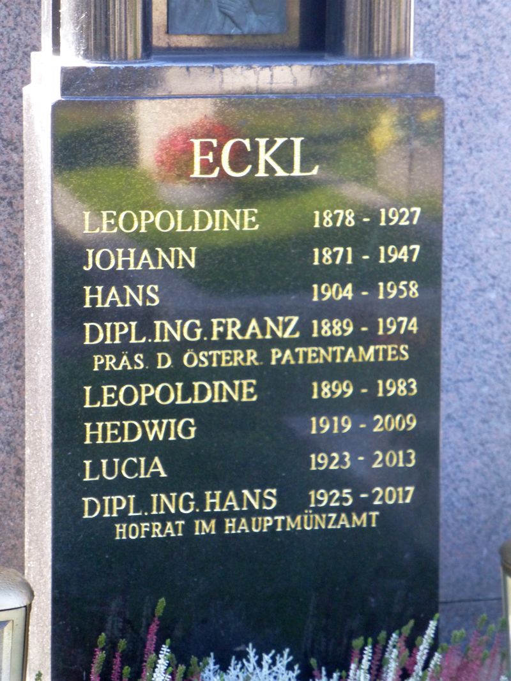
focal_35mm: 137
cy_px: 340
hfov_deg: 10.8
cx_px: 256
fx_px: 2697
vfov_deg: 14.4
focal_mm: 24.4
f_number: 5.4
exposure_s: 1/60
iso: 400
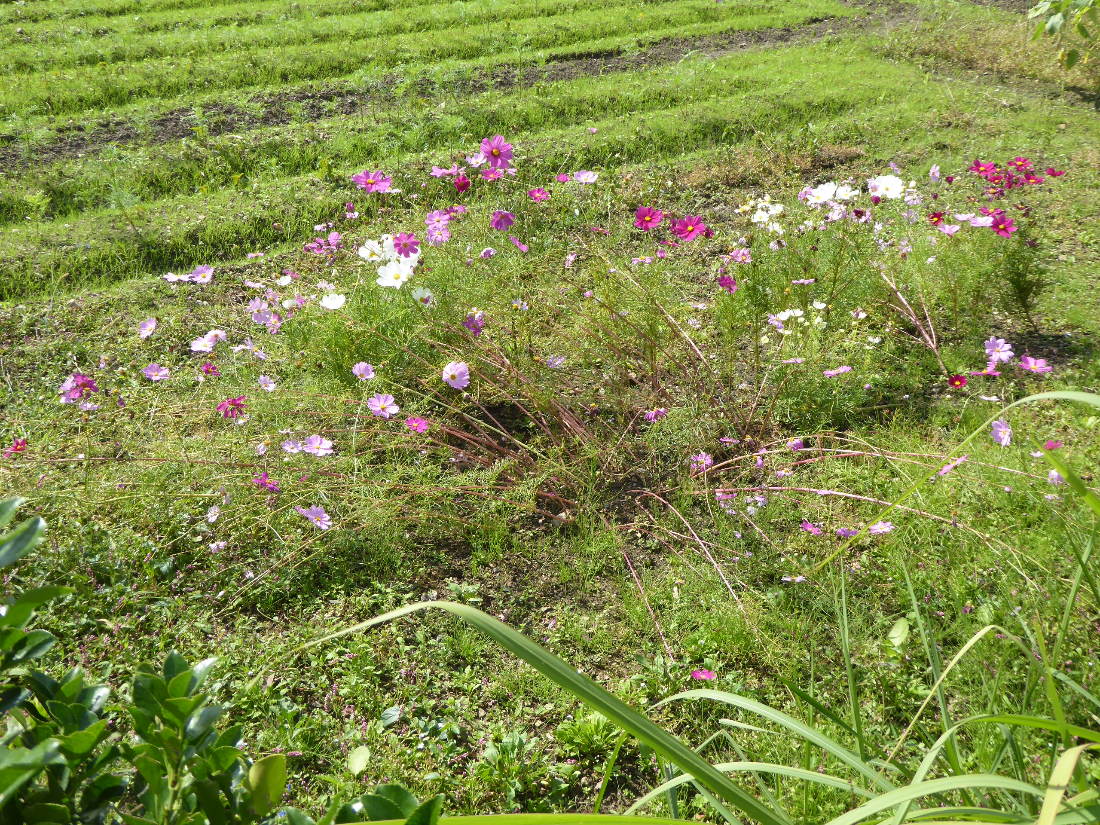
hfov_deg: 44.8
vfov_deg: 34.3
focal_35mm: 42
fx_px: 1335
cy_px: 412
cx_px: 550
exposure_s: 1/400
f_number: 3.8
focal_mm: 7.2
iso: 100
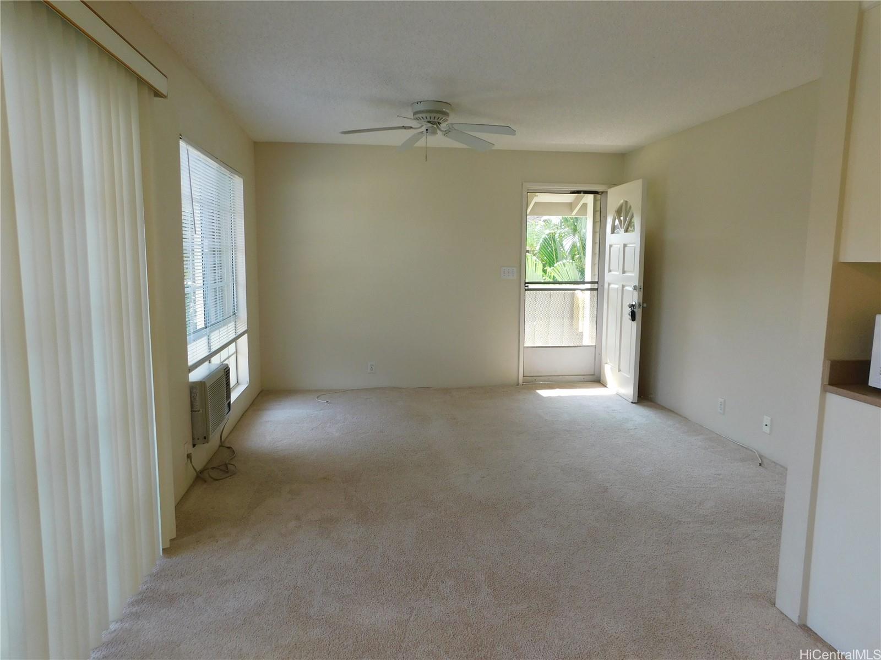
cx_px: 440
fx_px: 585
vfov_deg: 58.9
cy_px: 330
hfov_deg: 73.9
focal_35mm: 23
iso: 125
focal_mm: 4
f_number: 3
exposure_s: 1/100
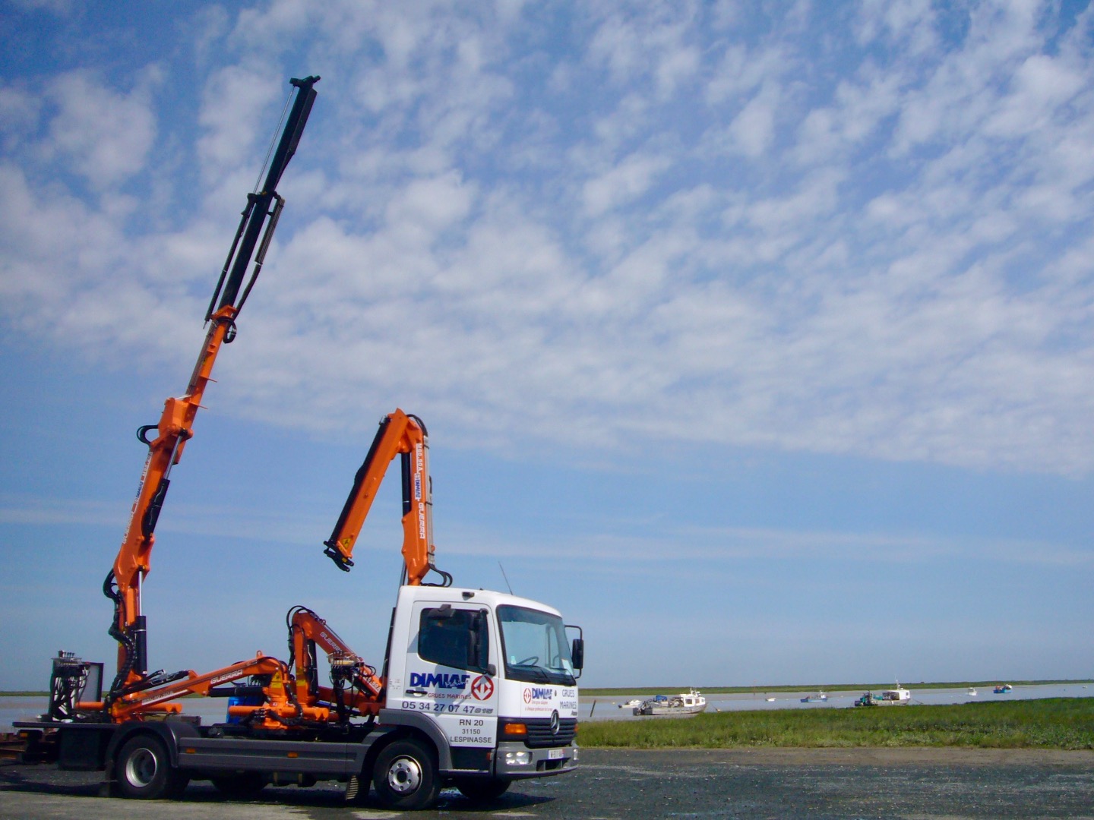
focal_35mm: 32
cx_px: 547
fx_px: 1011
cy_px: 410
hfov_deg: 56.8
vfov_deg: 44.2
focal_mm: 5.2
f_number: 6.3
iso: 80
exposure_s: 1/500
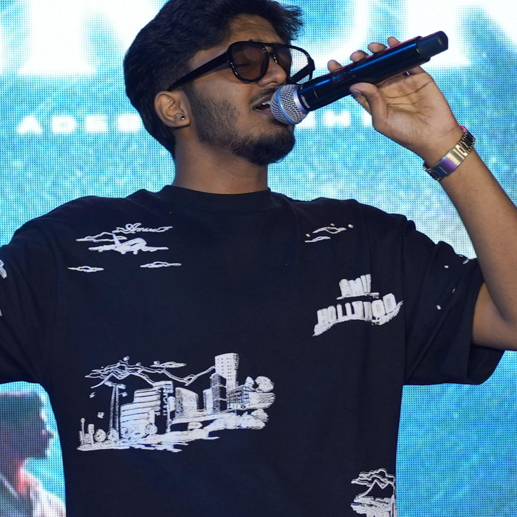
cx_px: -9
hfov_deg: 8.9
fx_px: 3312
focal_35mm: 196
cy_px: 267
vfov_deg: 8.9
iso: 400
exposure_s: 1/160
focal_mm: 43
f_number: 2.8
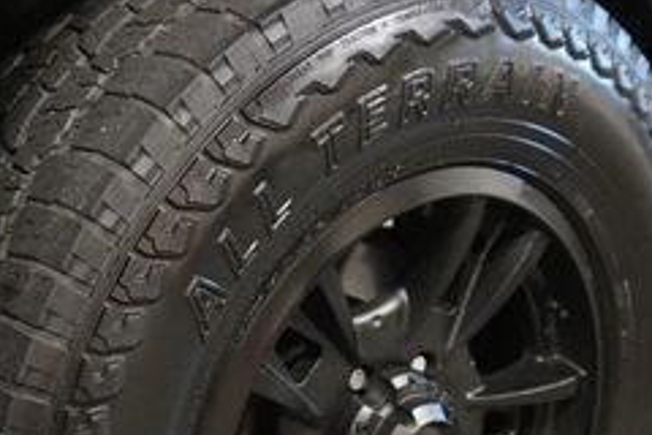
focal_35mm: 64
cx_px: 318
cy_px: 397
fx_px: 1159
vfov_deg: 20.8
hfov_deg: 31.4
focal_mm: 16
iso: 6400
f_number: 3.5
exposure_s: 1/80
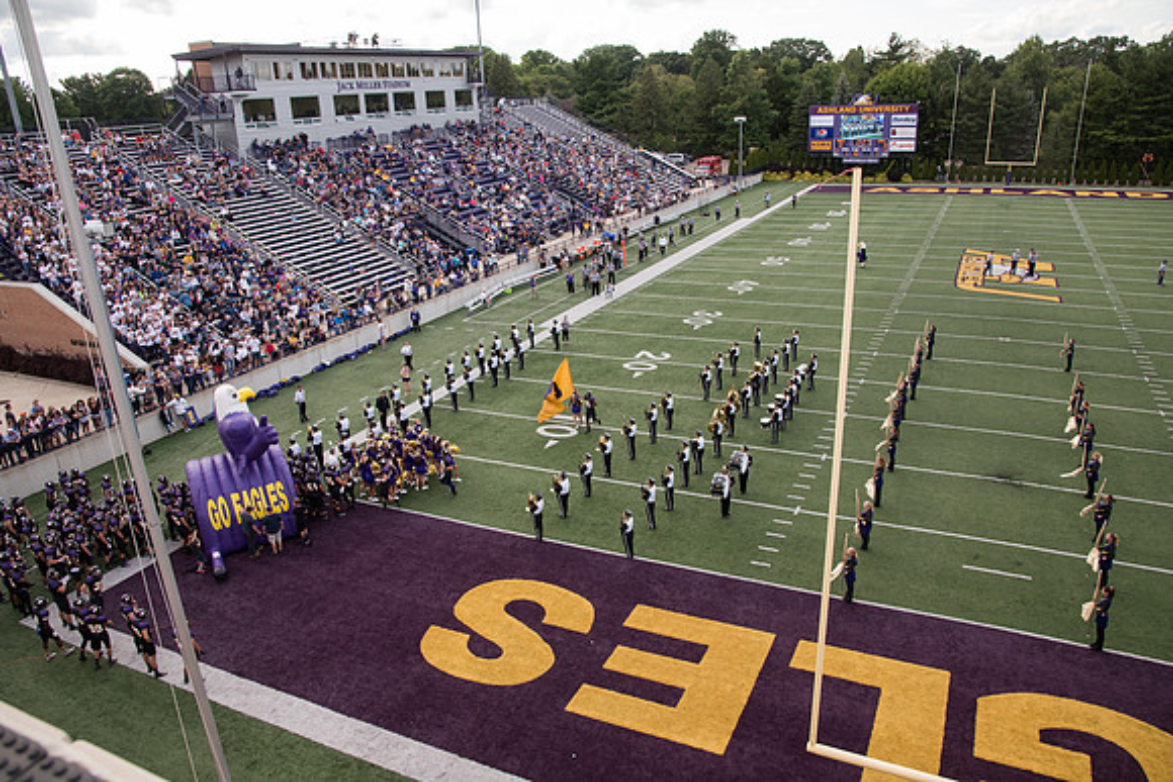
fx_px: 782
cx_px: 586
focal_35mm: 24
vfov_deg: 53.2
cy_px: 391
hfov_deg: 73.7
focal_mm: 24
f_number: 6.3
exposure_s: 1/640
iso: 640
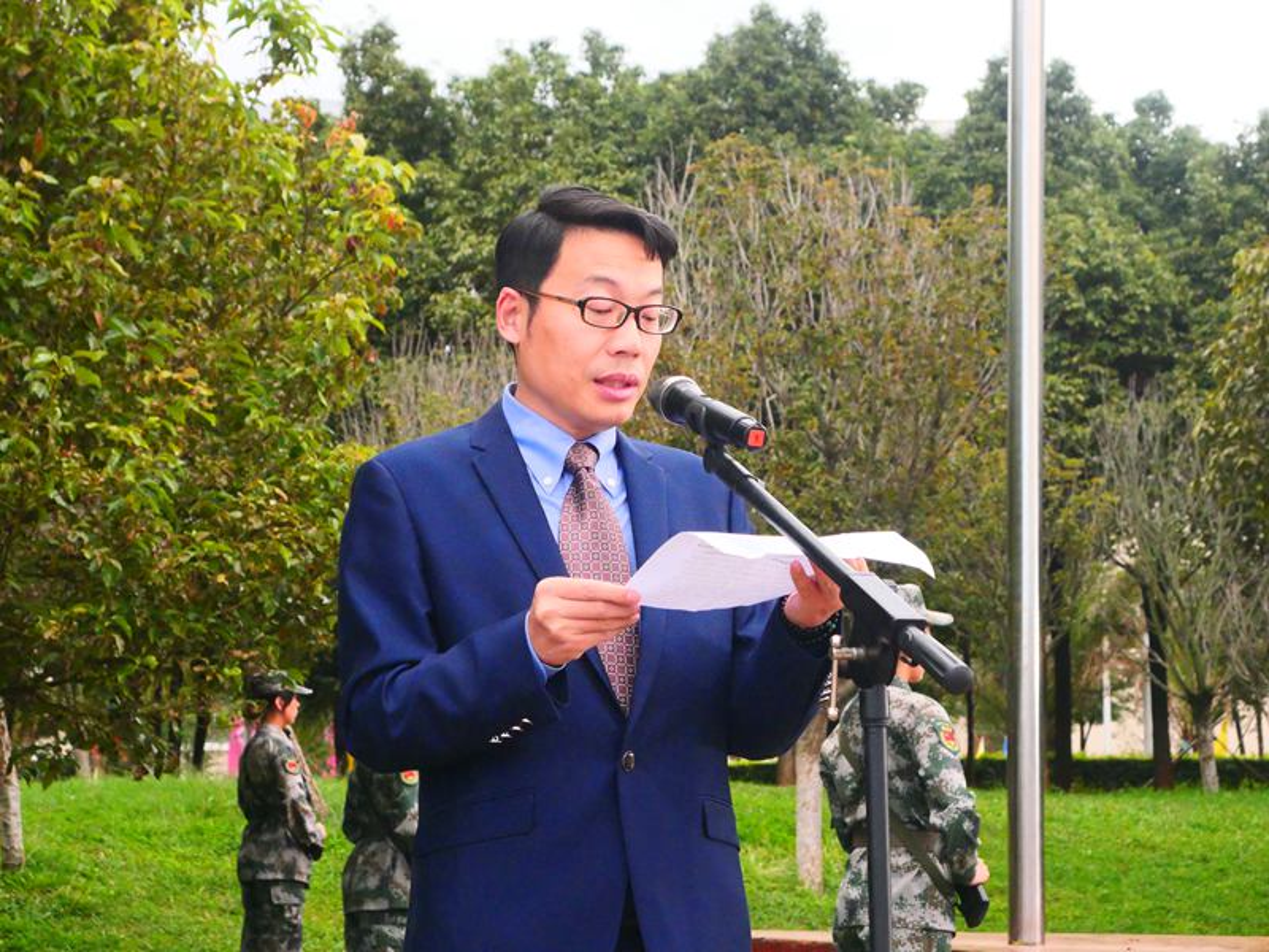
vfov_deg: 17.6
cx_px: 634
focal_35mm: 84
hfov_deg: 23.3
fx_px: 3079
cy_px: 476
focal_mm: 42
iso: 3200
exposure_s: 1/400
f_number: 8
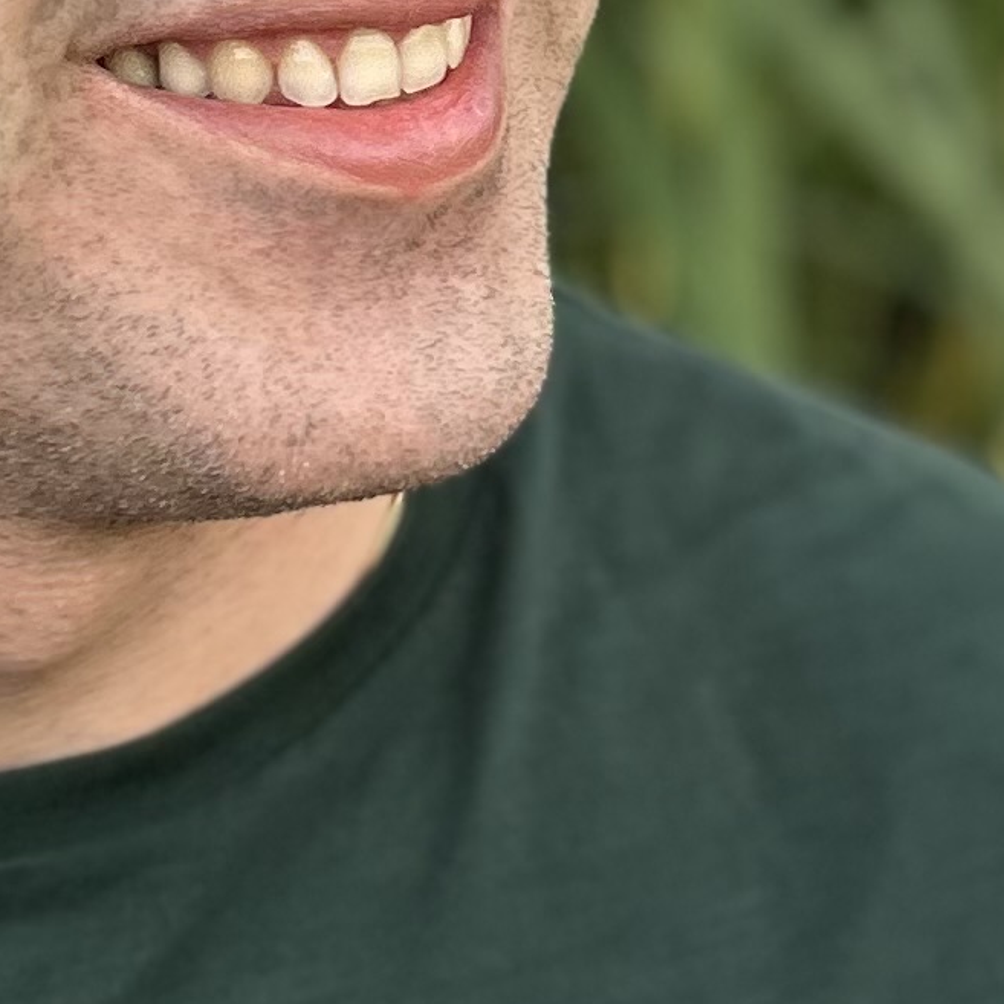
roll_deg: +1.9
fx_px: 4627
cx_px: 1155
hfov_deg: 12.1
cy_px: 165
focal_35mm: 141
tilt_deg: -10.0
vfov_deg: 12.3
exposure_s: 1/466
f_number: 1.5
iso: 50
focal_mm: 5.7
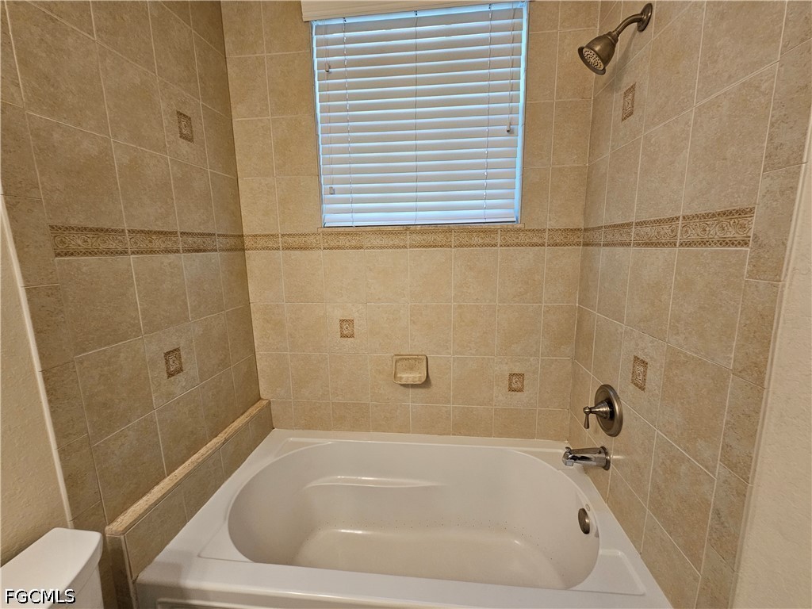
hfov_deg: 106.2
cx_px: 406
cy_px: 304
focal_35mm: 13
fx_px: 305
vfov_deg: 89.9
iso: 160
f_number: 2.2
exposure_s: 1/60
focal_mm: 2.2
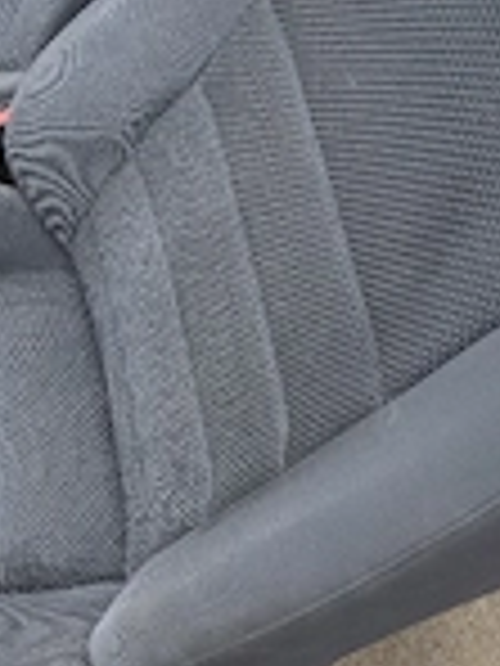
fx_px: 1194
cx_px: 5
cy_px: 212
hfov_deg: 22.8
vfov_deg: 30.9
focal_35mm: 62
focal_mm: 6.3
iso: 50
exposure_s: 1/182
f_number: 1.7
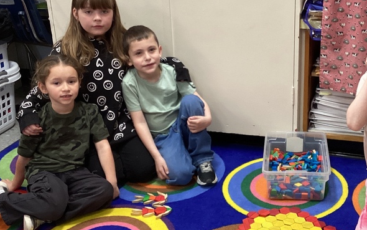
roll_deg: -0.2
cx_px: 239
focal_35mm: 57
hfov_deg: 35.4
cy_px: 115
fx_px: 570
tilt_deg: -23.6
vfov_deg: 22.8
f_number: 2.4
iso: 250
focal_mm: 3.3
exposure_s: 1/60
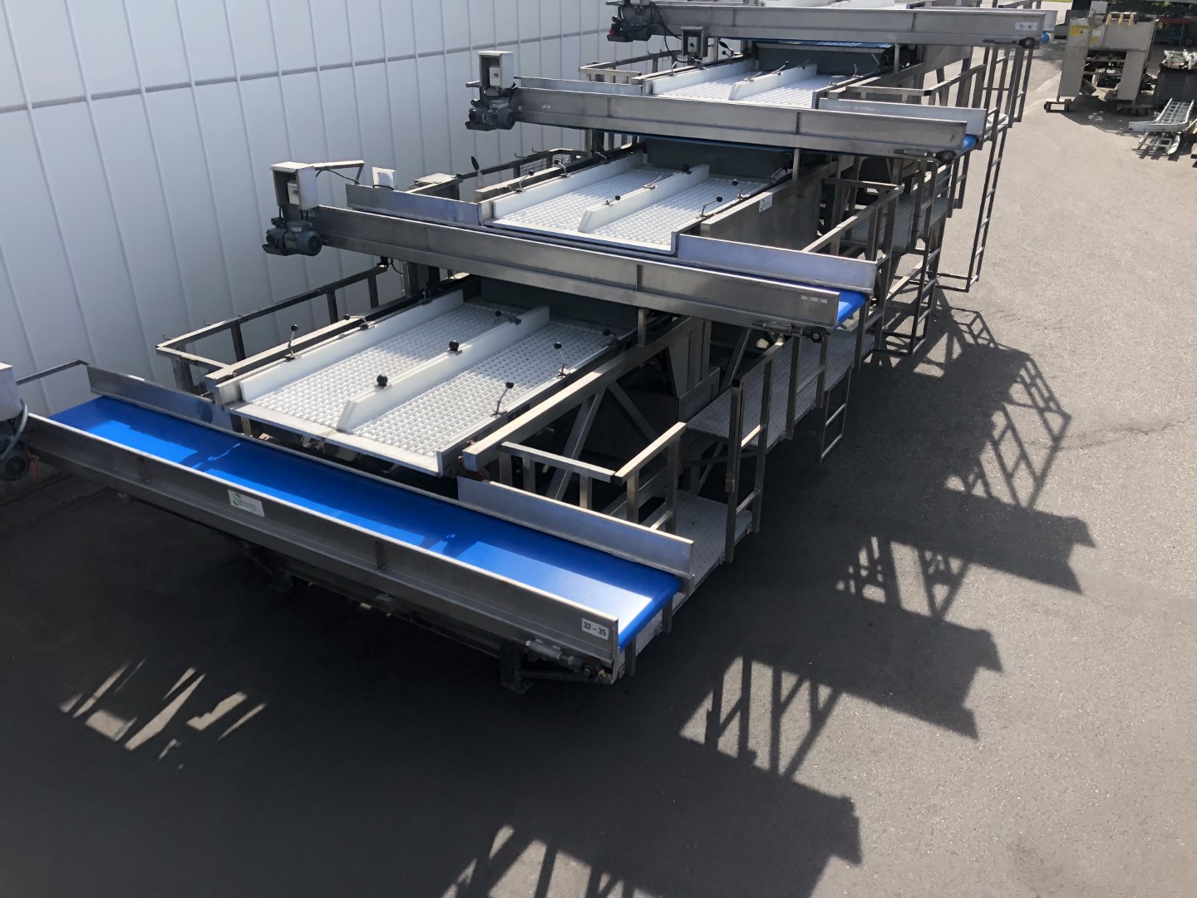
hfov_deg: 63.4
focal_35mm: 28
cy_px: 449
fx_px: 968
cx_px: 598
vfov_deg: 49.7
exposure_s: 1/1412
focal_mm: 4
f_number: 1.8
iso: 20
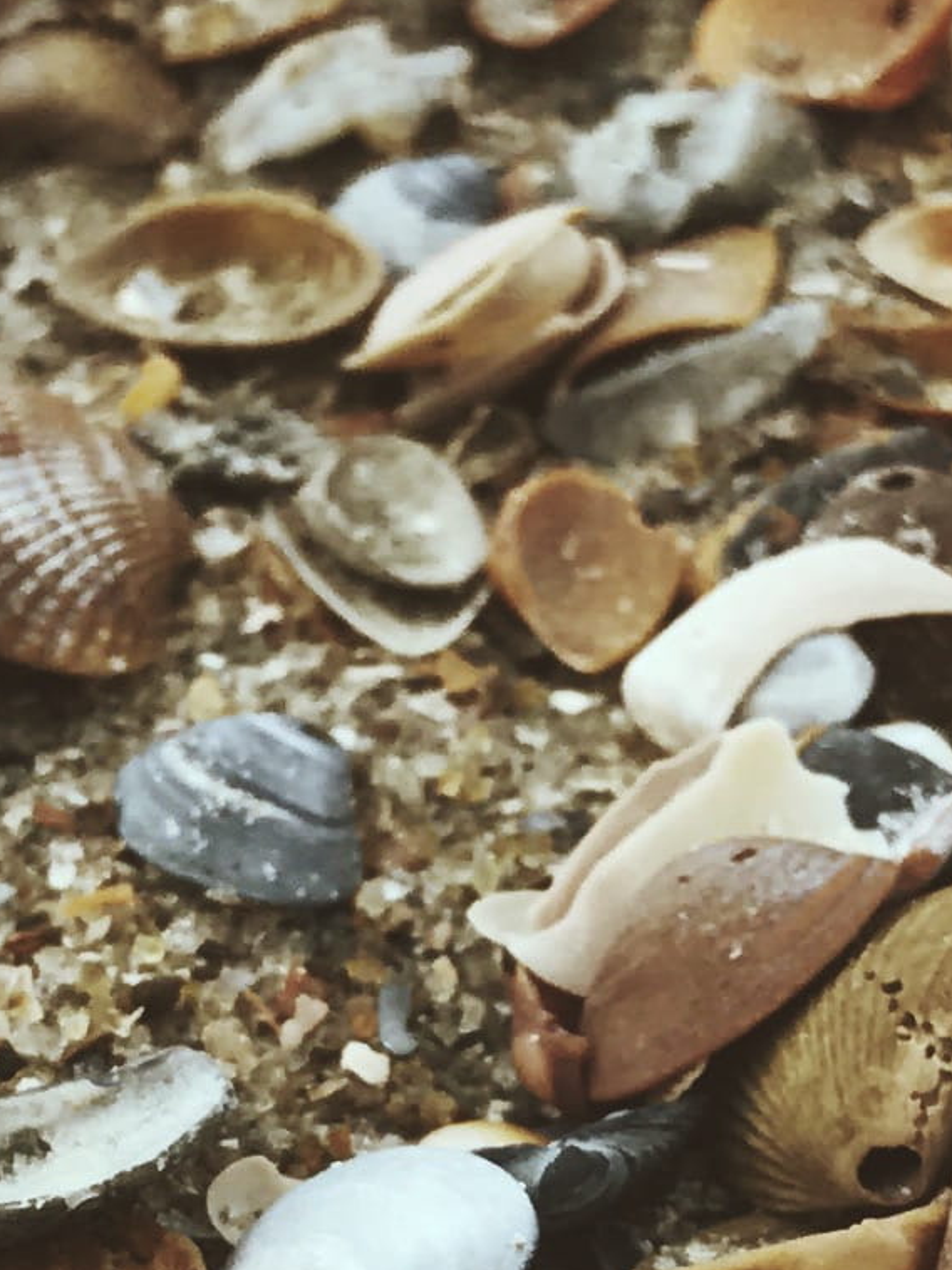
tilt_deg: -41.5
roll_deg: +6.8
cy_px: 1412
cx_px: 193
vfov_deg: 13.0
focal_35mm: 149
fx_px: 5467
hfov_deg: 9.9
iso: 20
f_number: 1.8
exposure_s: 1/1570
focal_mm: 3.99
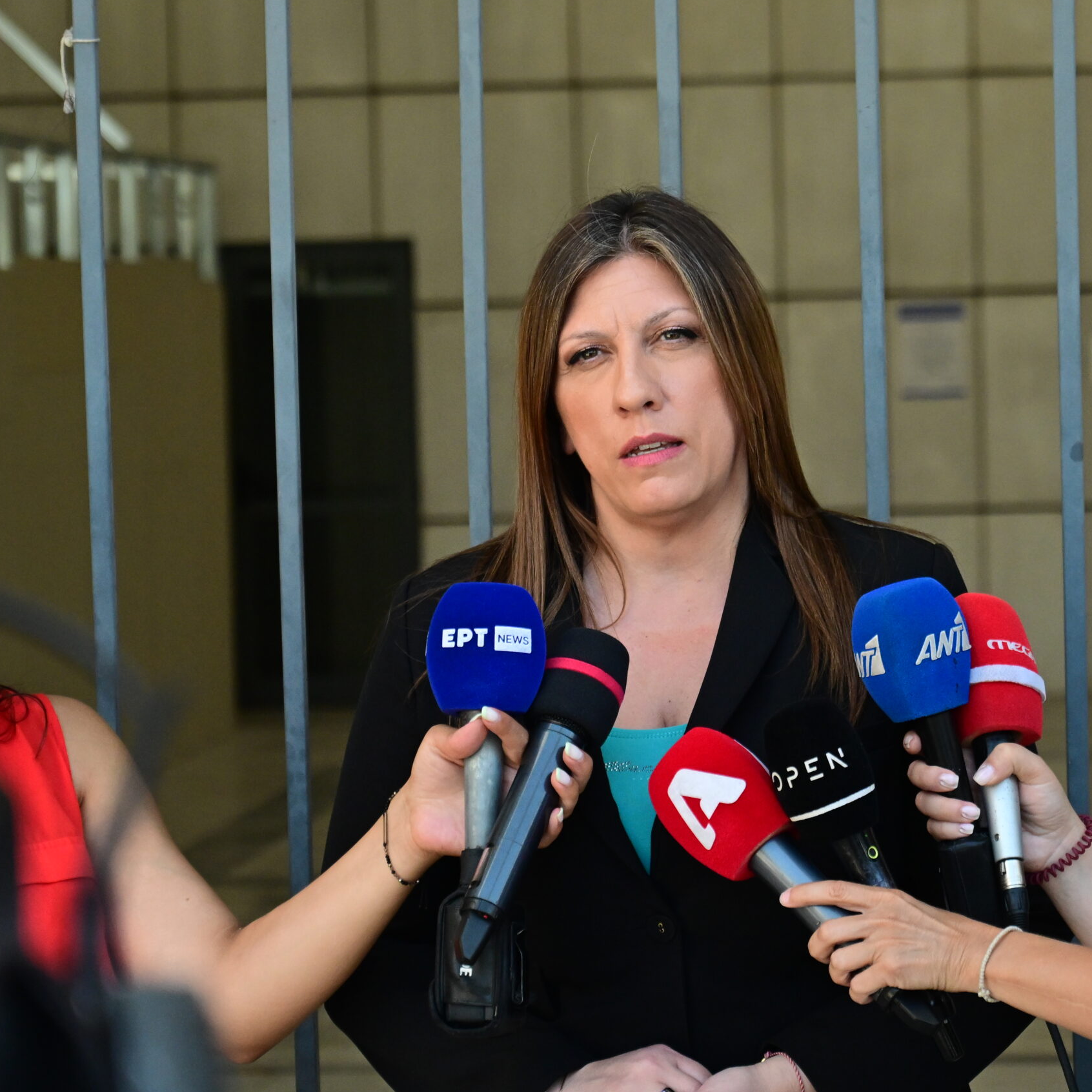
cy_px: 546
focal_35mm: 135
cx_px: 677
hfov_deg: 12.9
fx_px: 4818
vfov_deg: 12.9
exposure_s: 1/2000
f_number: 4.5
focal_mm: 70
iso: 1600
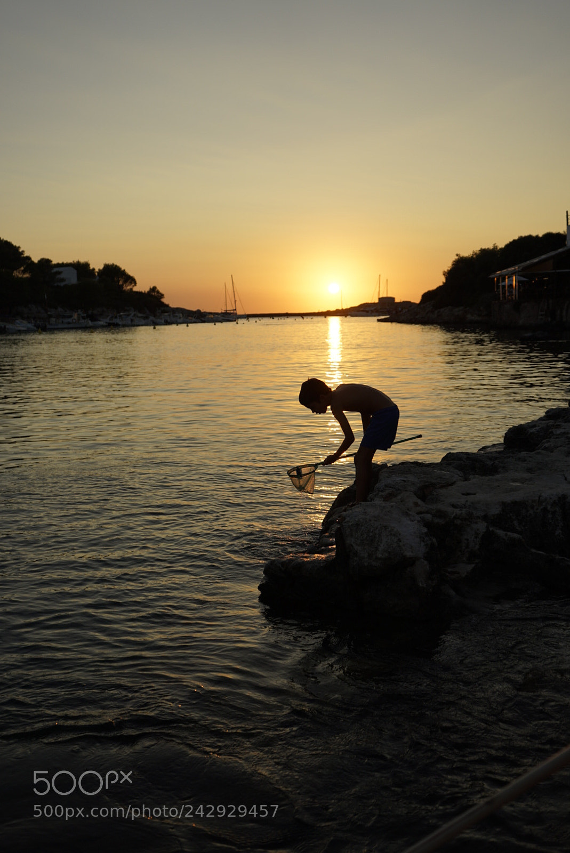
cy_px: 426
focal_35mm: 38
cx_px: 285
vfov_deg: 50.7
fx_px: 901
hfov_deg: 35.1
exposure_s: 1/640
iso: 100
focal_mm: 38
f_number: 4
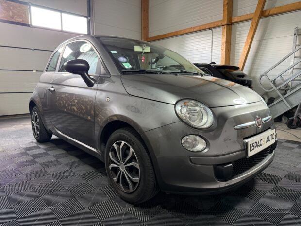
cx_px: 150
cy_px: 113
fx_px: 209
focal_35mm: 24
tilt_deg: -7.2
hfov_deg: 71.6
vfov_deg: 56.8
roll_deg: +0.3
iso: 250
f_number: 1.78
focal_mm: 6.76
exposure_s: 1/60
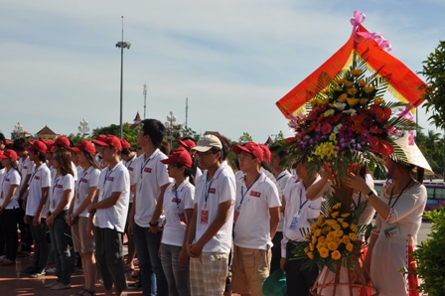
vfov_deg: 25.7
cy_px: 148
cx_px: 222
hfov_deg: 37.9
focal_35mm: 52
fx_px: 648
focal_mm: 35
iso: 200
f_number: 9
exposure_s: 1/320
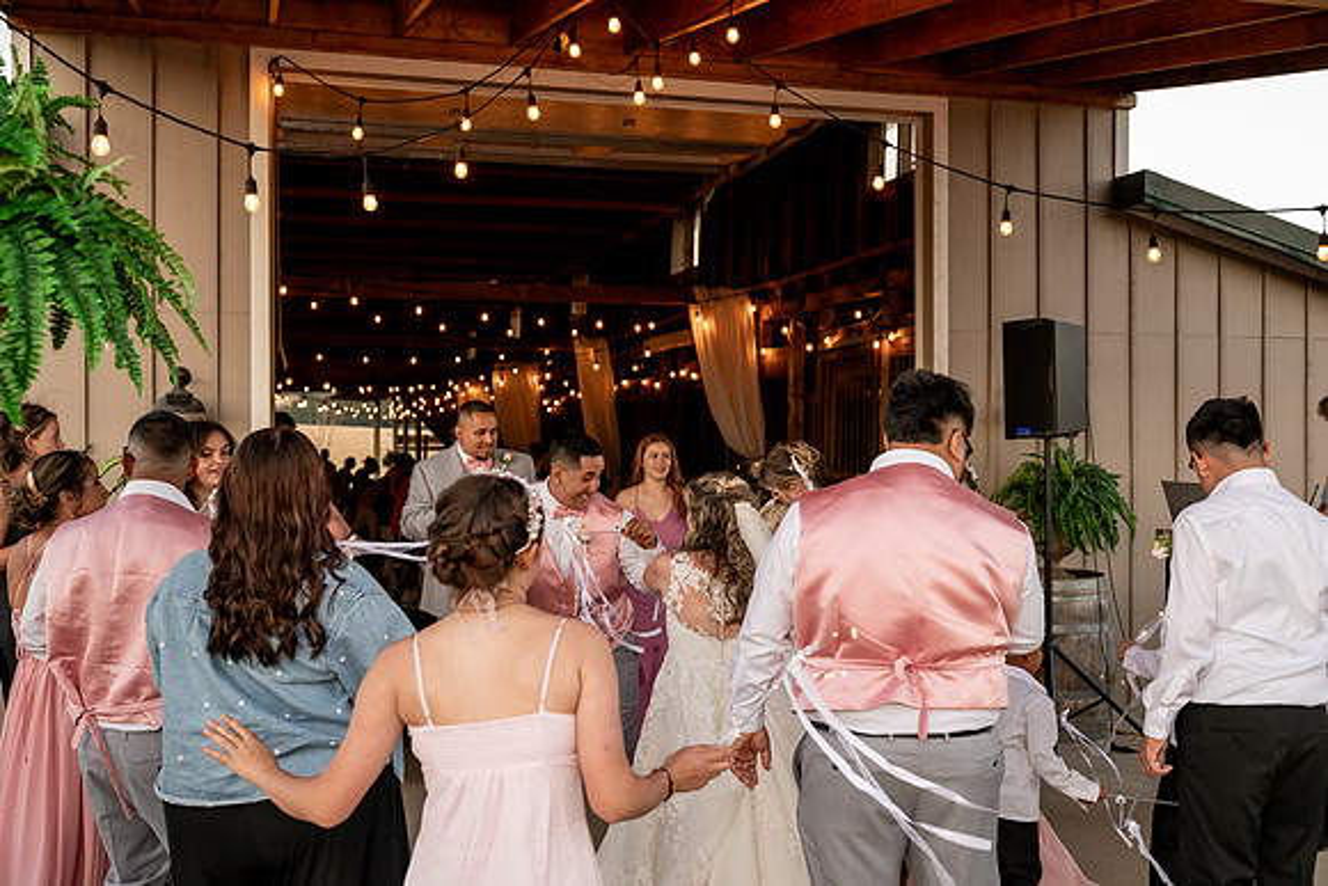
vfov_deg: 33.4
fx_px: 1476
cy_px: 443
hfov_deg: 48.4
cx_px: 664
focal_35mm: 40
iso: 1600
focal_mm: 40
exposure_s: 1/400
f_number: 4
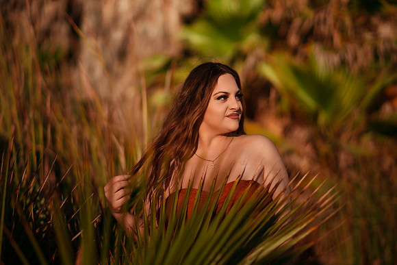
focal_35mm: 58
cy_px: 132
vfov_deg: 23.4
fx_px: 640
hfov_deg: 34.5
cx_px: 198
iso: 100
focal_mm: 58
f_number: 1.4
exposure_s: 1/8000
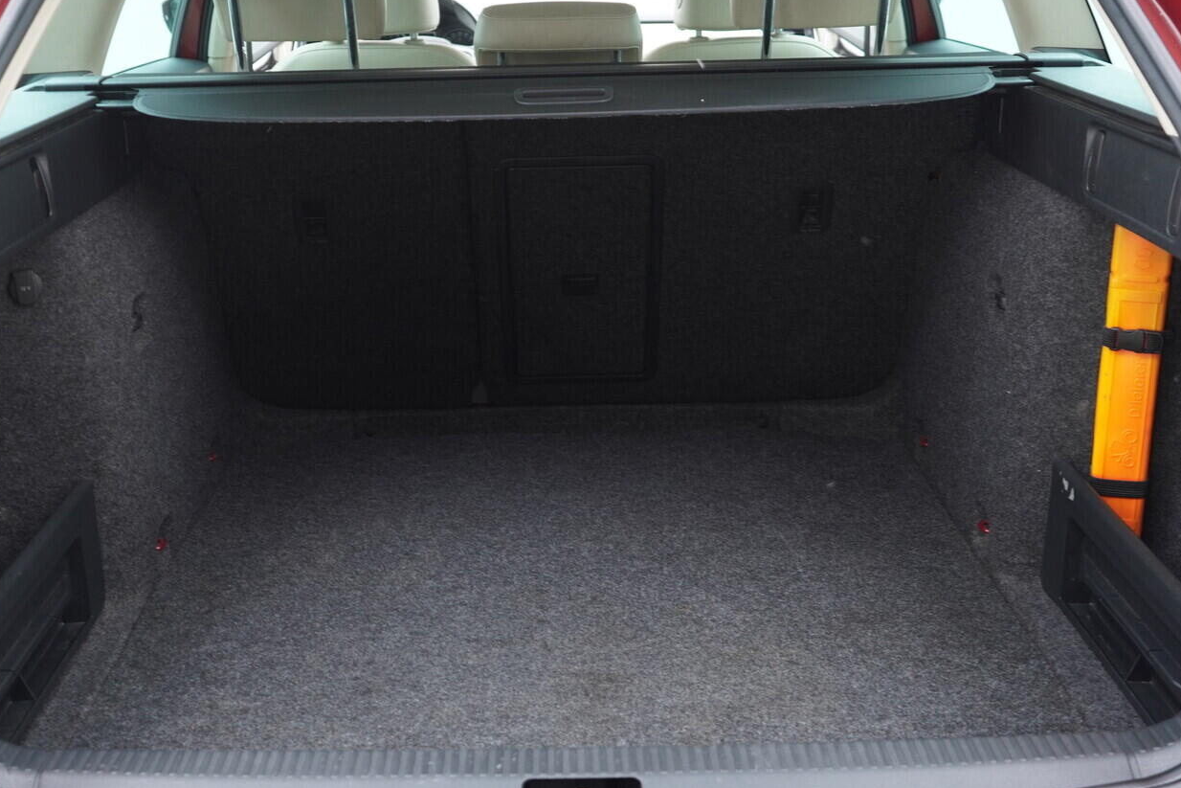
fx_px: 1378
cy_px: 332
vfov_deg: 31.8
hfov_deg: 46.3
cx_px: 537
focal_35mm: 42
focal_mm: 24
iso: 500
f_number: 2.8
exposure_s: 1/40
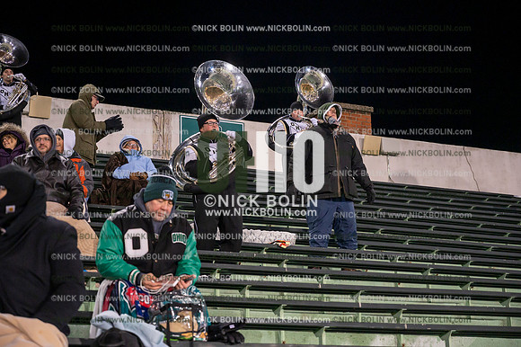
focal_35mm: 70
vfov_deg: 19.4
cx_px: 260
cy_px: 174
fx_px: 1012
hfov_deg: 28.9
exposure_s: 1/640
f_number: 4.5
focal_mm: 70
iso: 5000
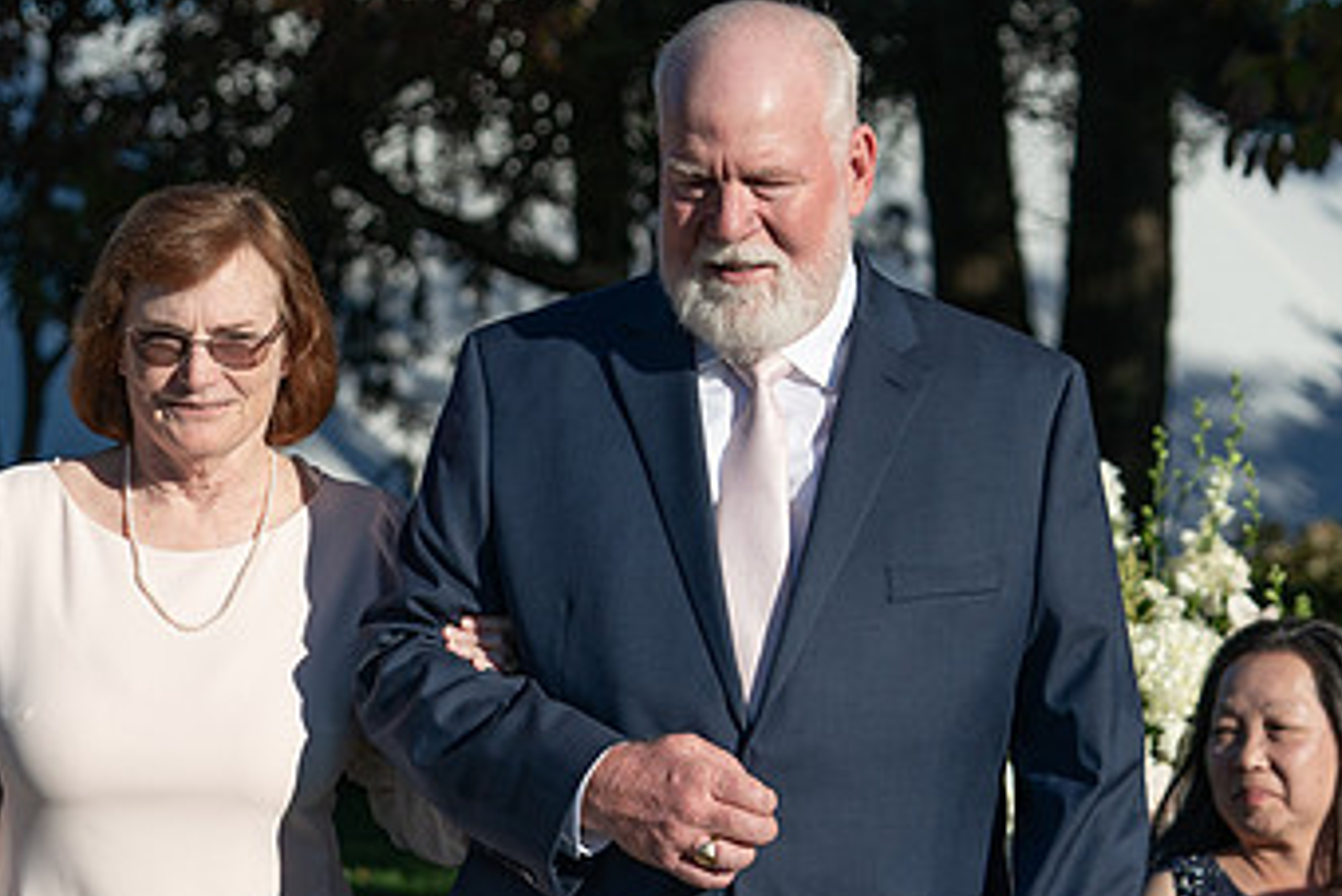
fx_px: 4811
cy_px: 624
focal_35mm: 129
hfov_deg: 15.9
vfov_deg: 10.6
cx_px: 533
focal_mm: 70
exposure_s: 1/1250
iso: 100
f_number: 4
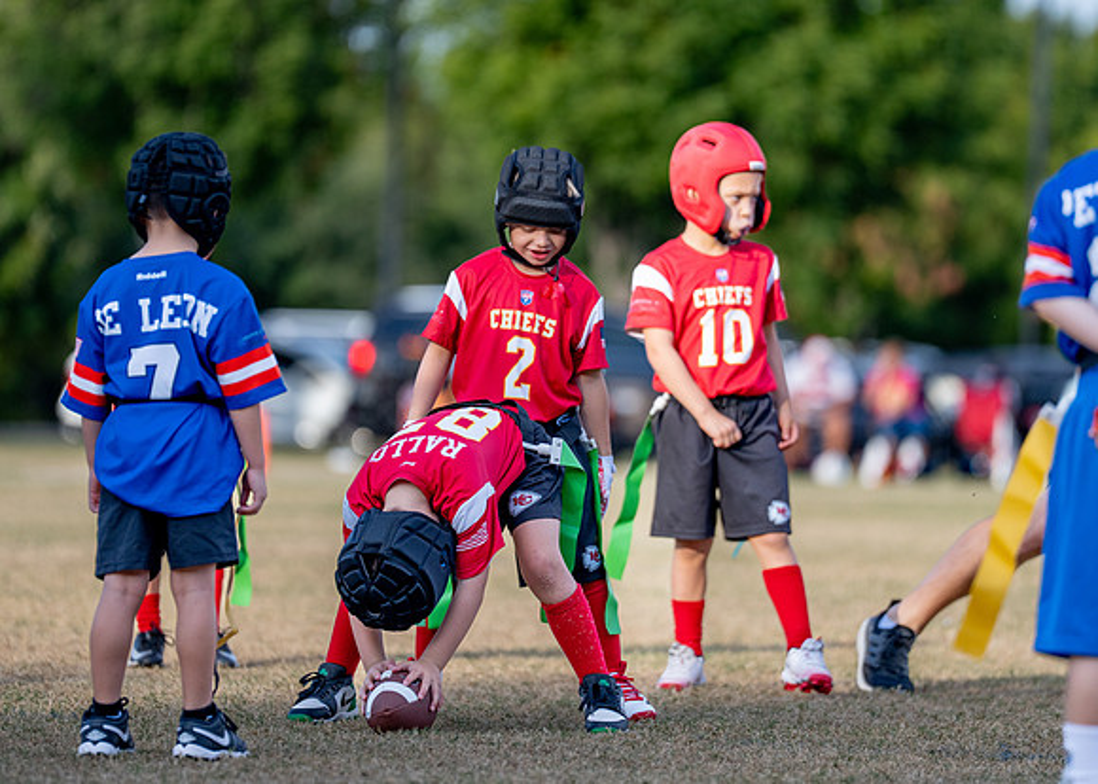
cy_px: 351
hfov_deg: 7.2
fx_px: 8729
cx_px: 563
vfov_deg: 5.1
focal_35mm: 280
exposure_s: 1/2000
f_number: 2.8
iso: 250
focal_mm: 200
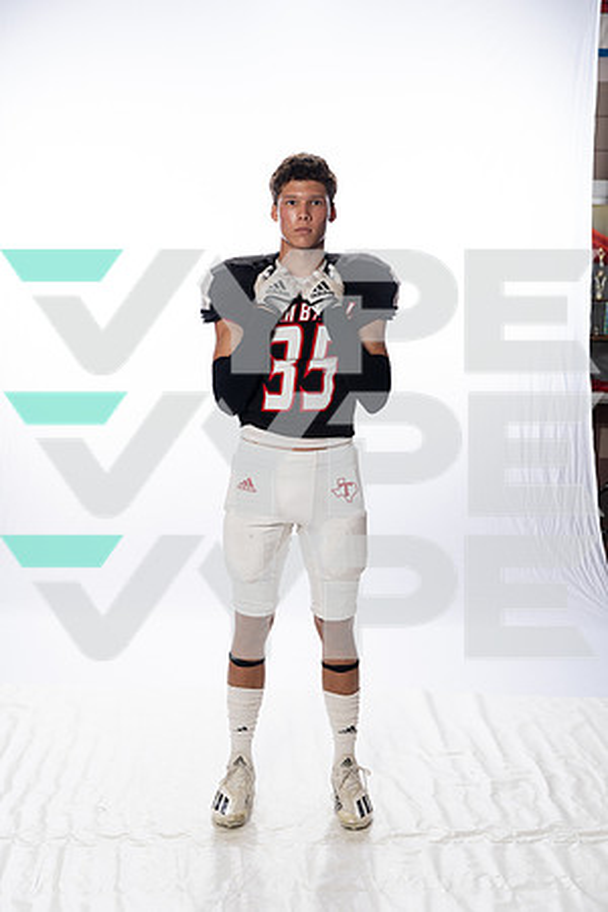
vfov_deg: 46.4
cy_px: 456
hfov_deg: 31.9
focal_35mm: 42
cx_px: 304
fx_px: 1064
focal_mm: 42
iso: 400
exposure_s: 1/250
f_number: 4
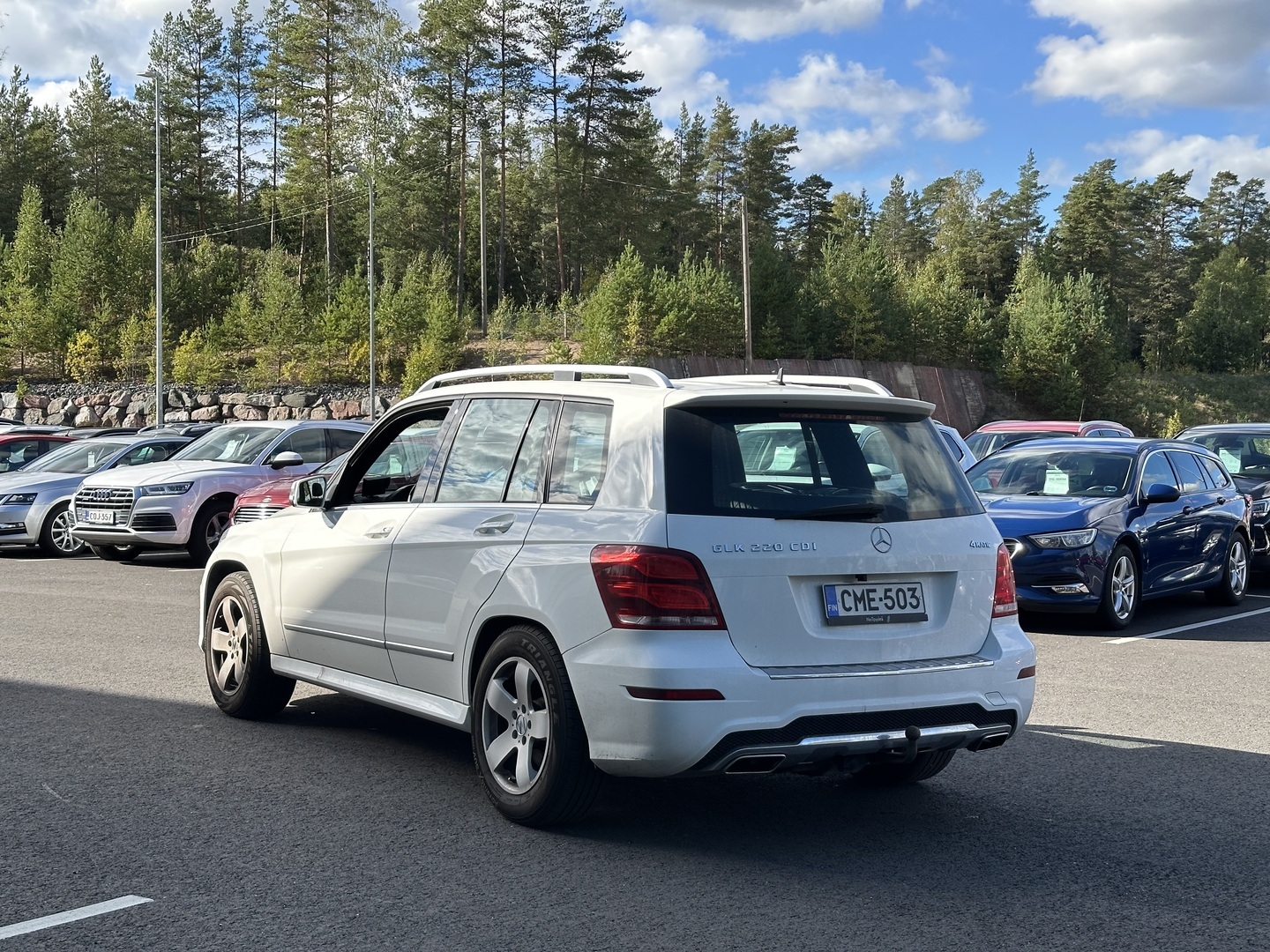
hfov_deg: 39.7
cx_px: 635
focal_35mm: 48
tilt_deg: -1.4
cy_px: 476
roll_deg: +0.0
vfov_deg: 30.3
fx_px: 1761
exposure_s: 1/1497
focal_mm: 6.86
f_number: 1.78
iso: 64
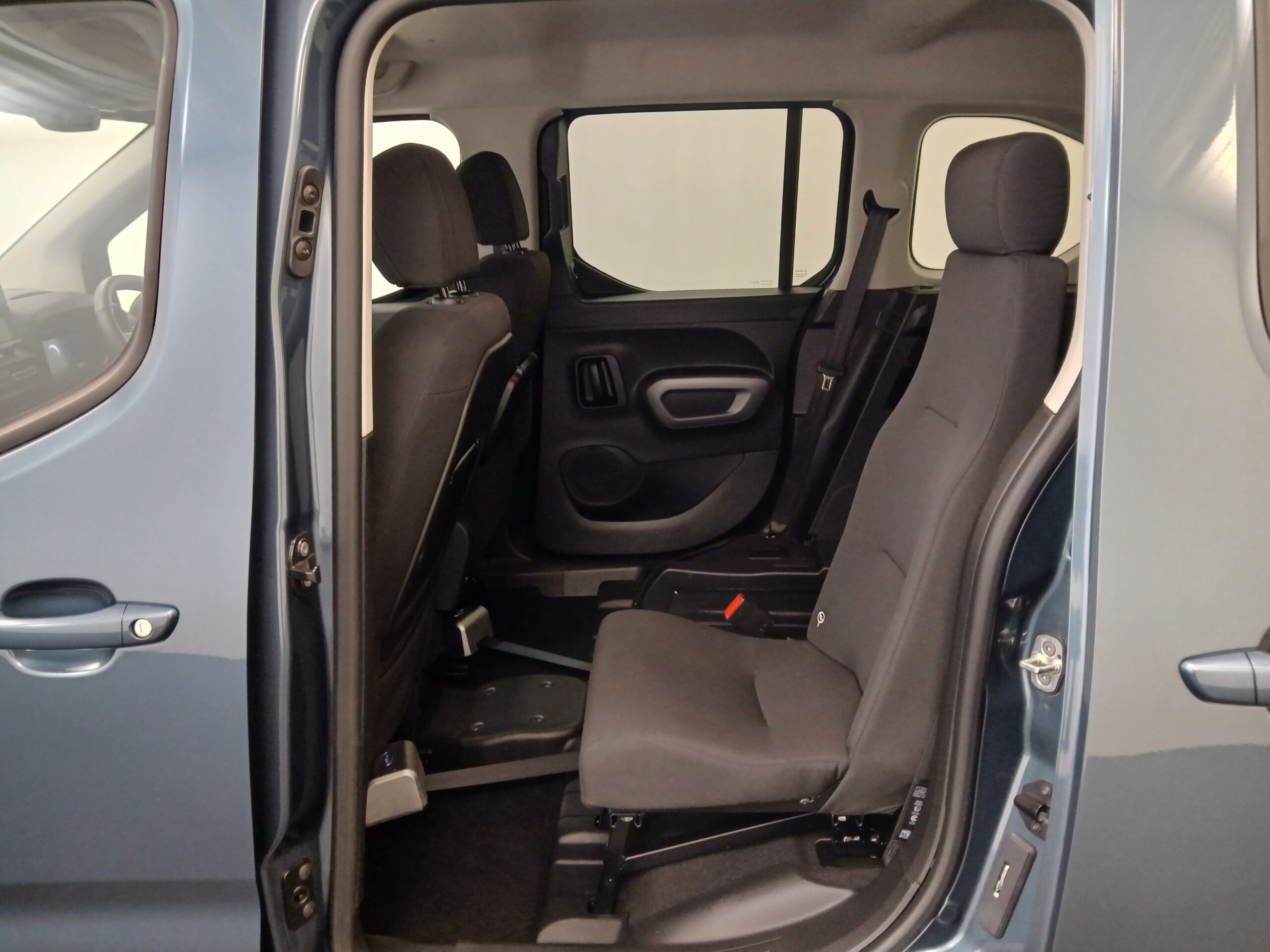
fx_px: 954
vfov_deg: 53.1
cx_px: 635
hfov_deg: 67.3
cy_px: 476
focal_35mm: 26
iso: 320
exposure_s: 1/25
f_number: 1.8
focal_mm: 3.98
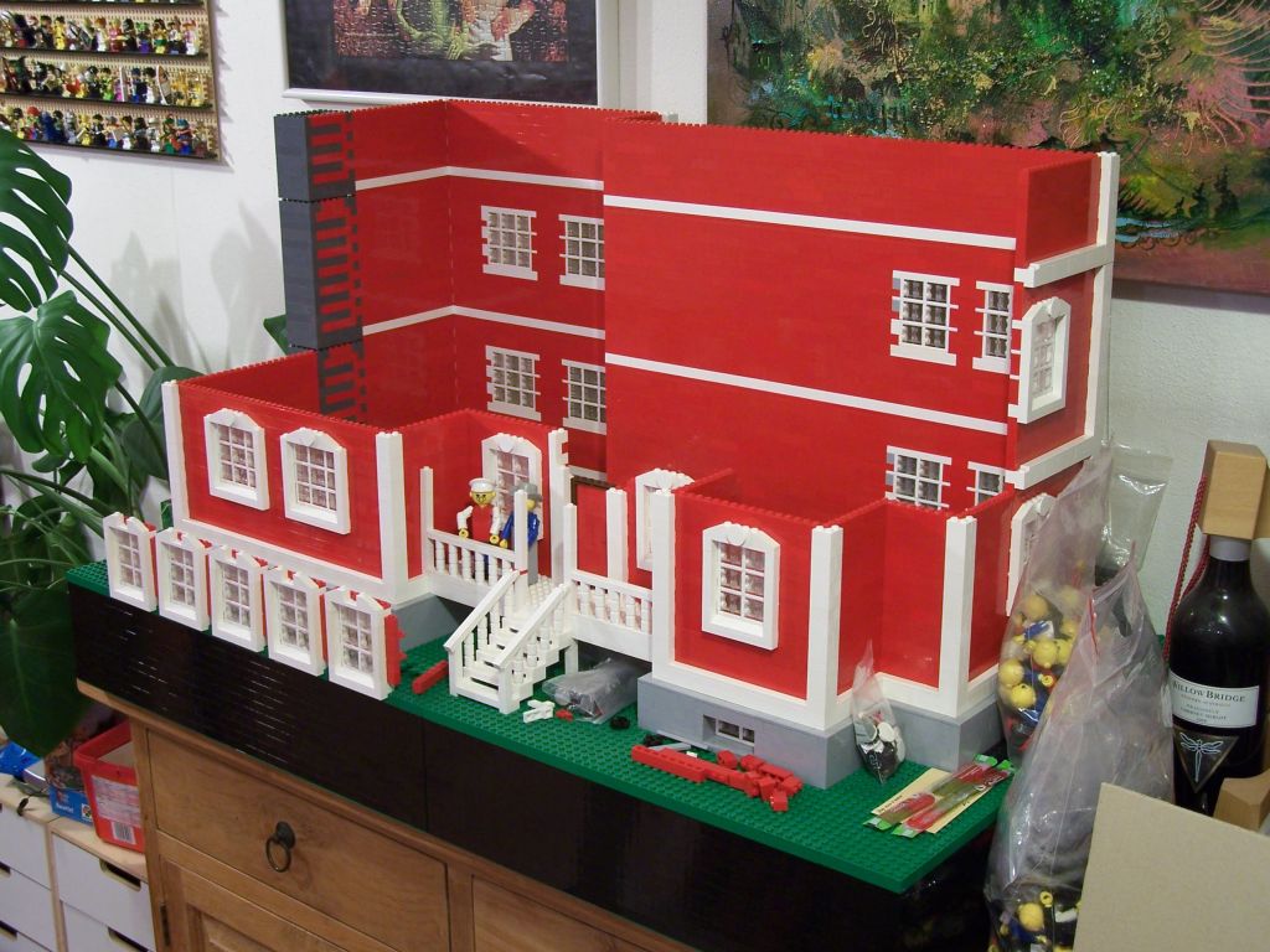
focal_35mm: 48
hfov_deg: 39.7
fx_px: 1761
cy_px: 476
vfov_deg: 30.3
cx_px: 635
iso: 80
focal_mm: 8
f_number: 3
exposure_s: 1/3
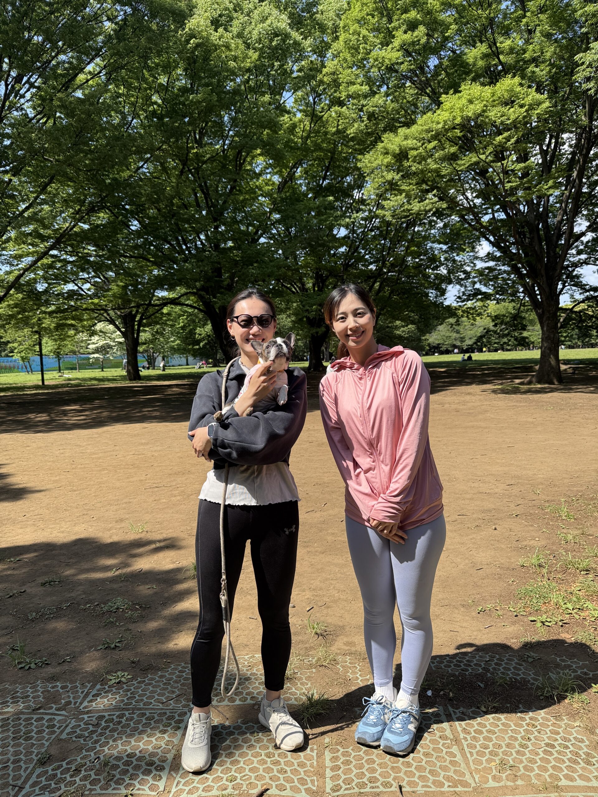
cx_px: 299
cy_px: 398
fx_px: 553
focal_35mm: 24
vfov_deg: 71.6
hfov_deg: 56.8
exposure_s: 1/2703
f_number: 1.78
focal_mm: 6.76
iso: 80
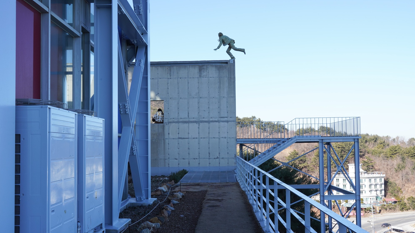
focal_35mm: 39
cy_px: 130
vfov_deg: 30.4
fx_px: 429
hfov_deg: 51.6
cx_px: 208
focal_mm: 37
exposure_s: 1/100
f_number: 18
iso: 400
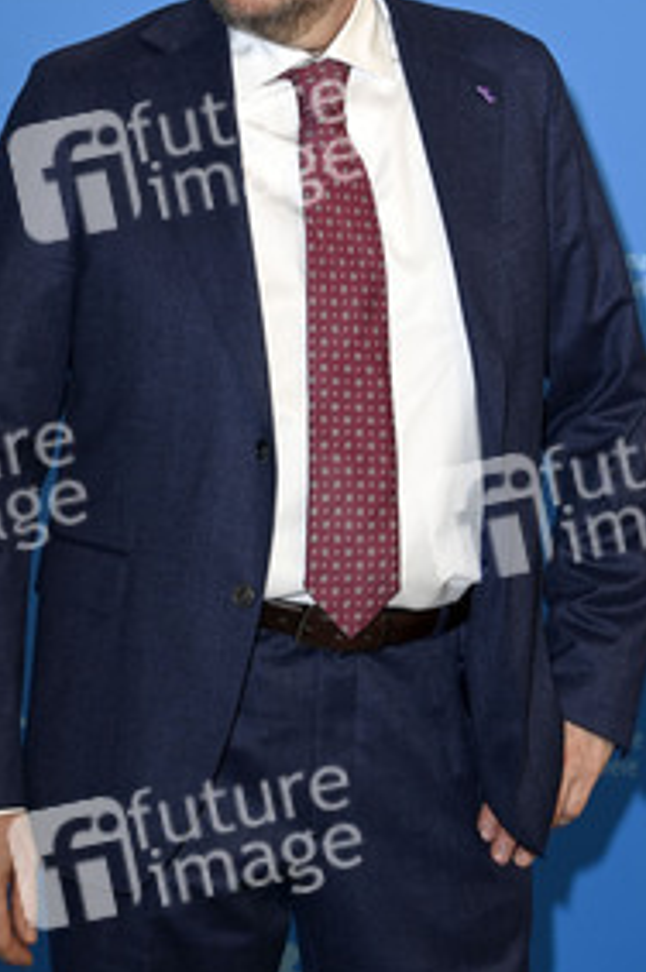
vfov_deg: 17.6
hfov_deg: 11.8
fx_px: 3130
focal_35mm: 116
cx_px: 285
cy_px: 333
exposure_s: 1/250
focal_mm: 82
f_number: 5.6
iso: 800
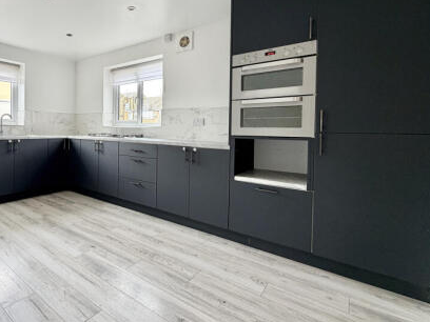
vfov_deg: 65.5
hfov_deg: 77.9
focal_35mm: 20
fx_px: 248
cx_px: 129
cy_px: 133
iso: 100
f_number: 2.2
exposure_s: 1/121
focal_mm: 2.22
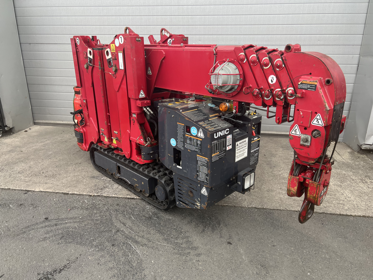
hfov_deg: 67.3
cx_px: 186
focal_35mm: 26
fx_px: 280
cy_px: 140
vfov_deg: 53.1
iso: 50
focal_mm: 5.7
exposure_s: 1/398
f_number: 1.5
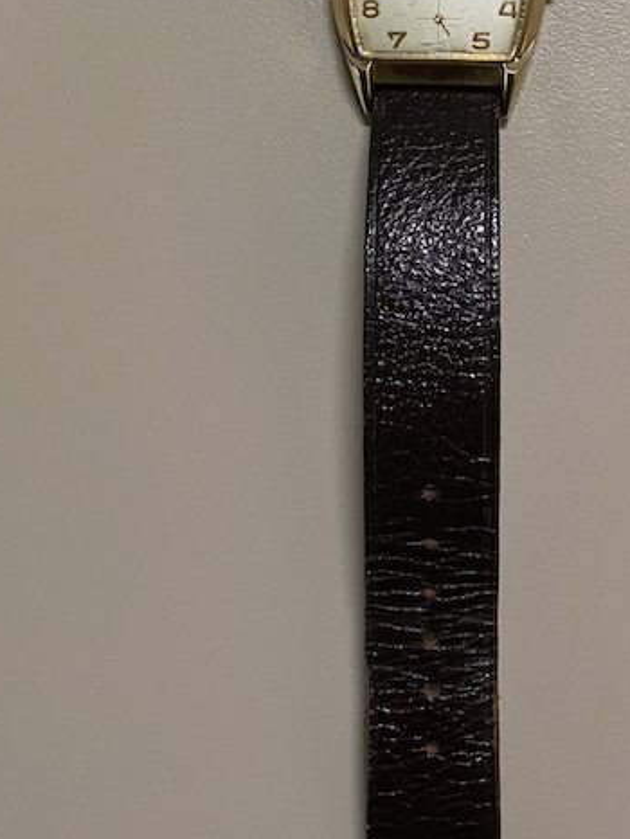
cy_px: 95
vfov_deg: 34.8
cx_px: 461
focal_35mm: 52
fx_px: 1261
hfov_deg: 27.7
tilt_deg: -85.3
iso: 160
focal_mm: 4.25
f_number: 1.8
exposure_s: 1/60
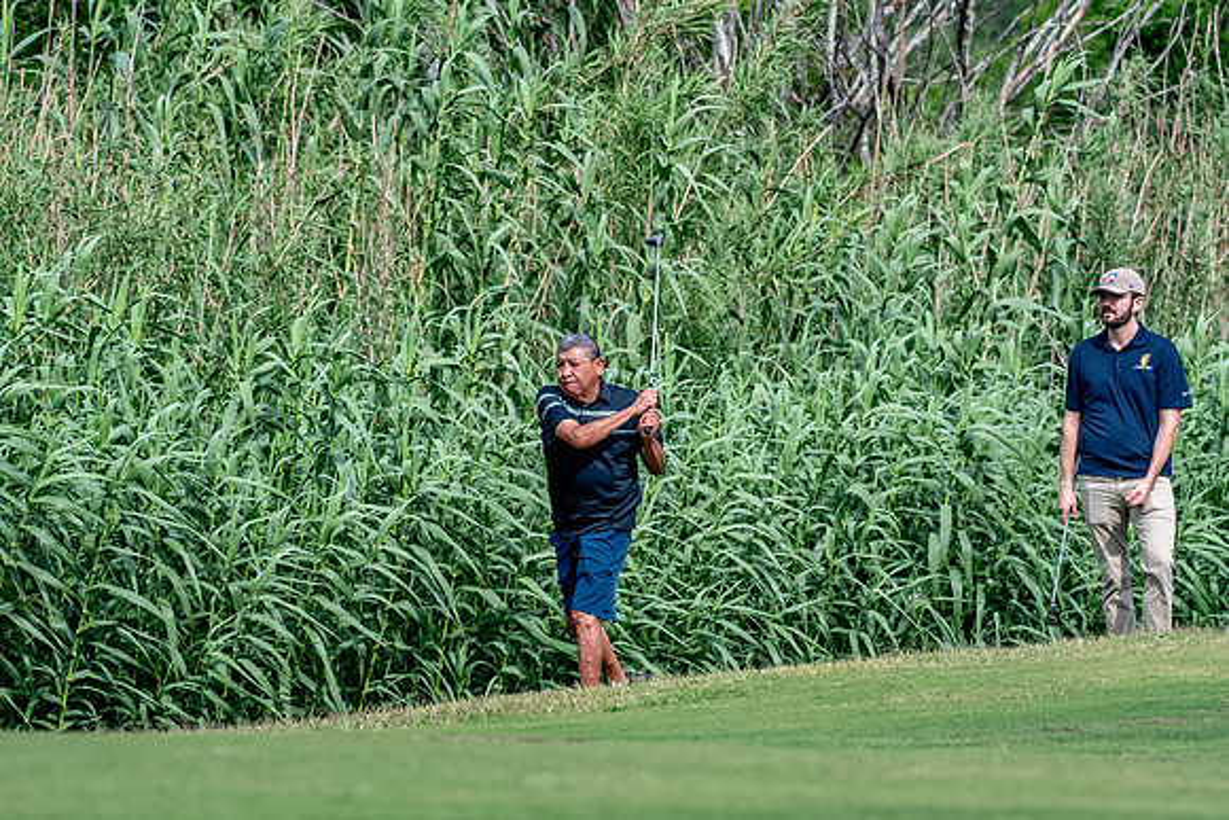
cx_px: 614
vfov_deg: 4.4
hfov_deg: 6.5
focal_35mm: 315
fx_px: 10756
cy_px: 410
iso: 1000
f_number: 5.6
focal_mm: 210
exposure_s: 1/2000
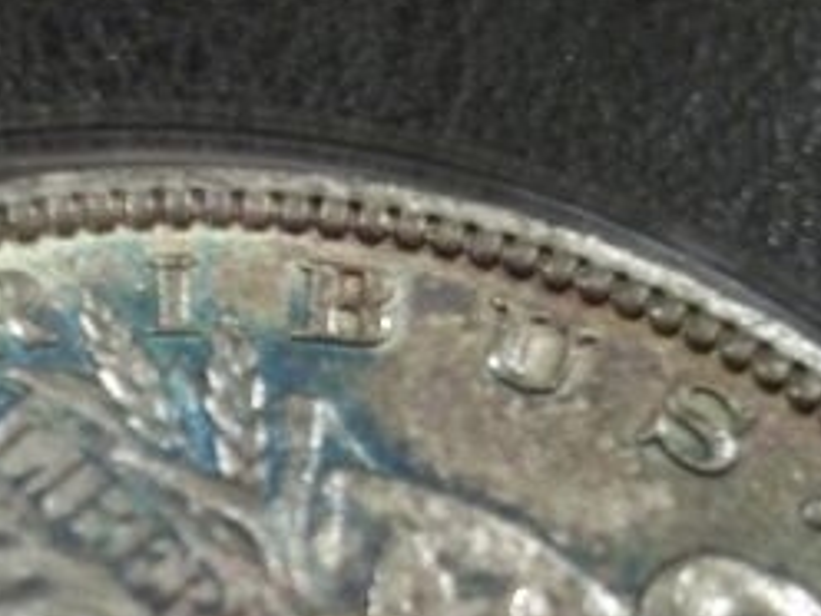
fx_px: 2063
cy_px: 566
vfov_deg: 16.7
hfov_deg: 22.2
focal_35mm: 87
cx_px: 172
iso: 215
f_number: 3.1
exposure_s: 1/8
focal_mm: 6.5
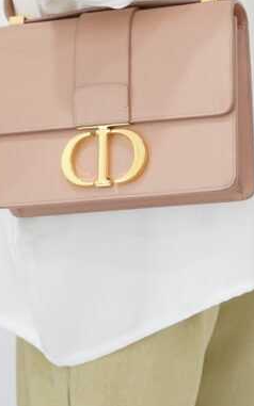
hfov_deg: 9.6
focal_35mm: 137
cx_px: 150
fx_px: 1518
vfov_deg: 15.0
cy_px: -4
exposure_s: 1/15
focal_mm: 50
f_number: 5
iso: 640
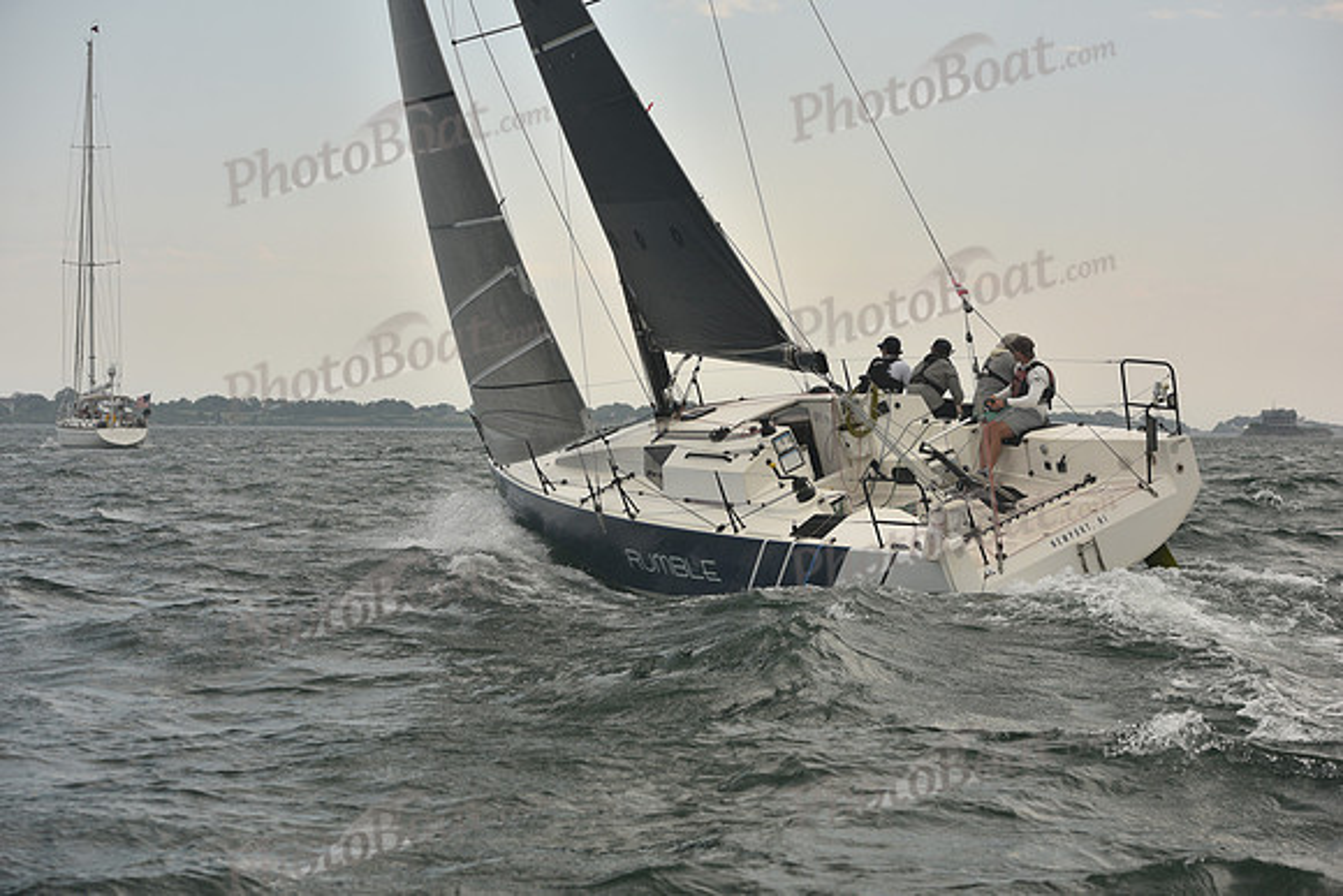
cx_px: 672
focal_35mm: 70
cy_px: 448
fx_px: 2612
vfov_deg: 19.5
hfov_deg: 28.8
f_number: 5.6
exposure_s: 1/500
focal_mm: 70
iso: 250
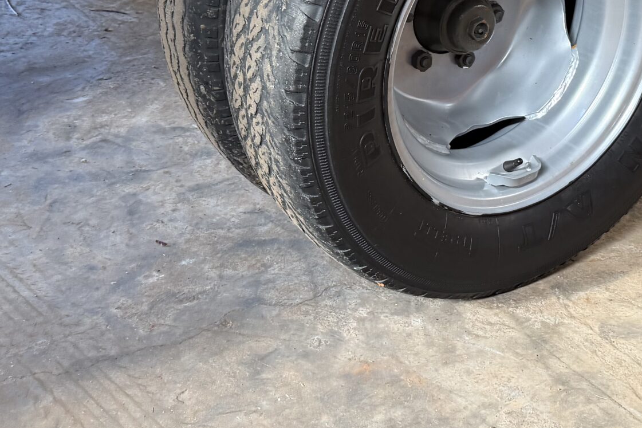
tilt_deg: -26.4
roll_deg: -1.3
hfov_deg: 34.9
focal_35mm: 57
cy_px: 124
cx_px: 394
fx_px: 1016
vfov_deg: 23.6
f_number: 1.78
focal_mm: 6.76
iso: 250
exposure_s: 1/60
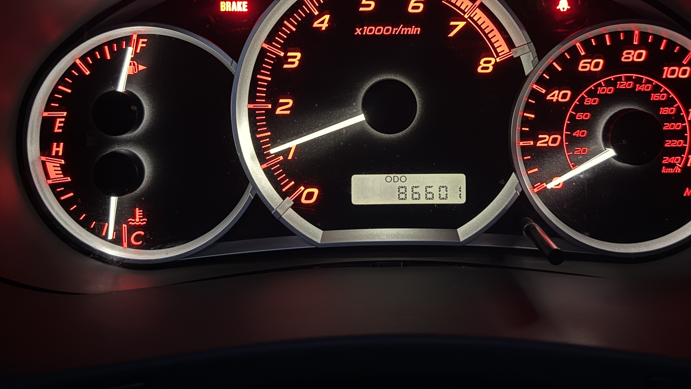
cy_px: 85
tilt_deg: -19.6
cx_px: 384
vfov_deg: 35.6
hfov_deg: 60.9
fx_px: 586
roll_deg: -2.4
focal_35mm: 32
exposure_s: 1/13
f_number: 1.78
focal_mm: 6.76
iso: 1000
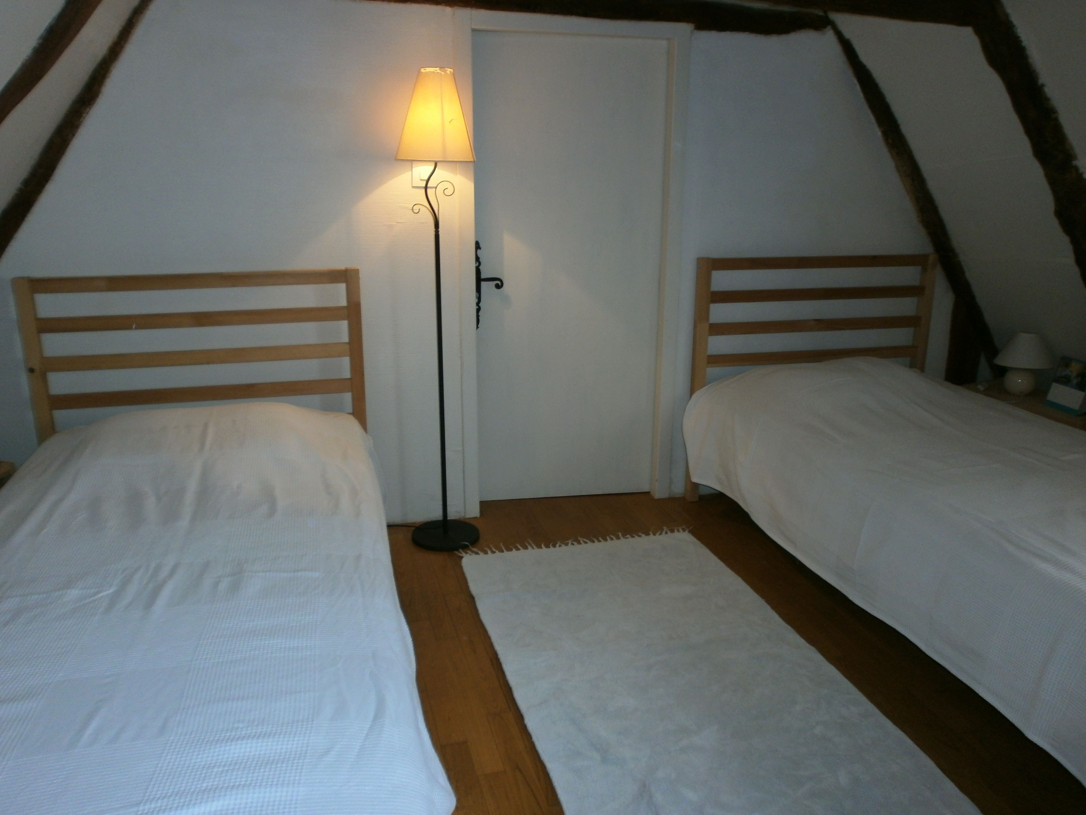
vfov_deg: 51.4
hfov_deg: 65.3
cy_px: 408
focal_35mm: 27
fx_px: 847
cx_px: 543
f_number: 2.9
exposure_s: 1/30
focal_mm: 4.8
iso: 100
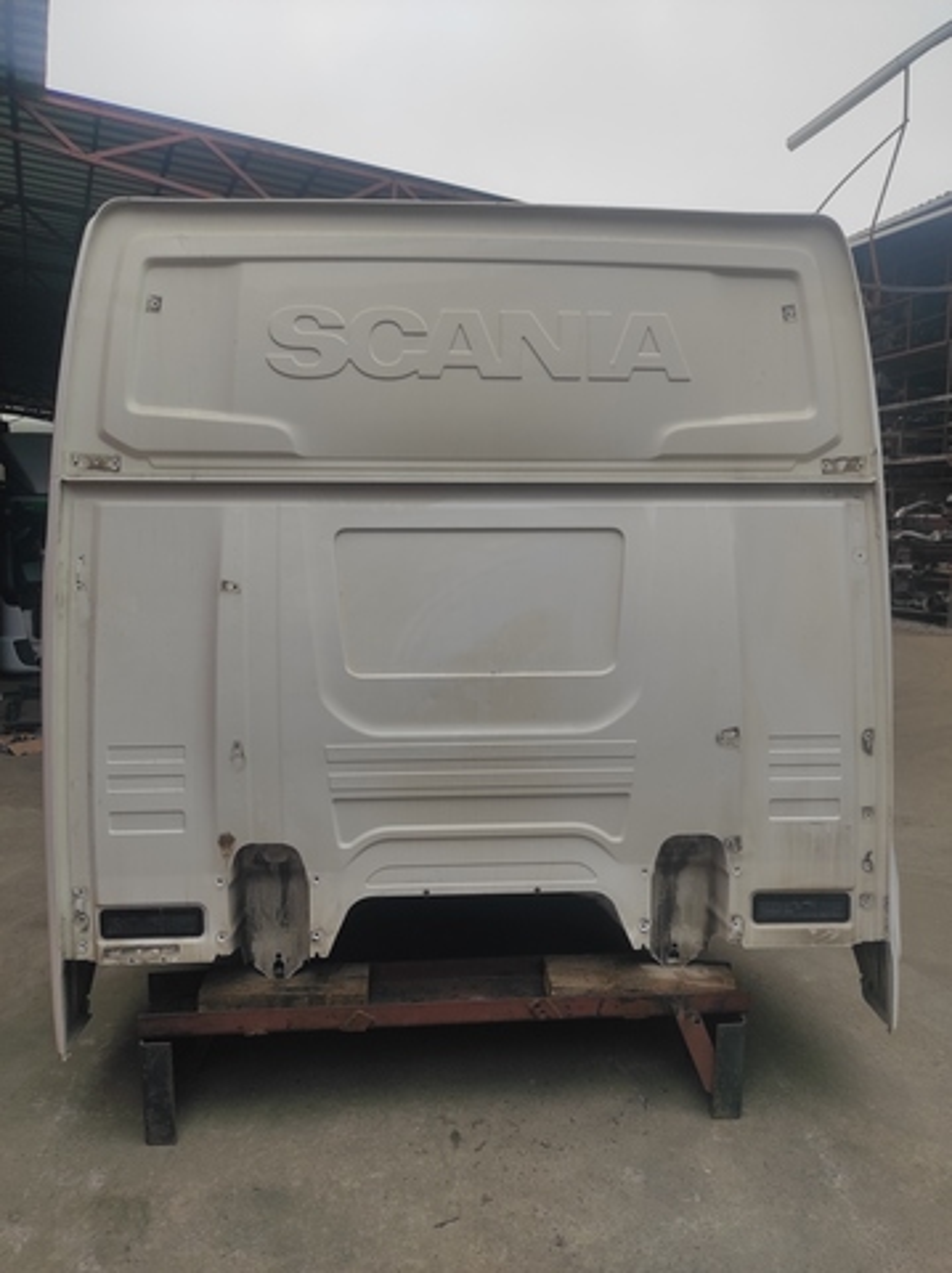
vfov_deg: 69.4
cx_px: 476
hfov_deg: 54.8
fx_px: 918
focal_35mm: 25
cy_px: 636
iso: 100
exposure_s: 1/890
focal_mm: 5.43
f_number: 1.89
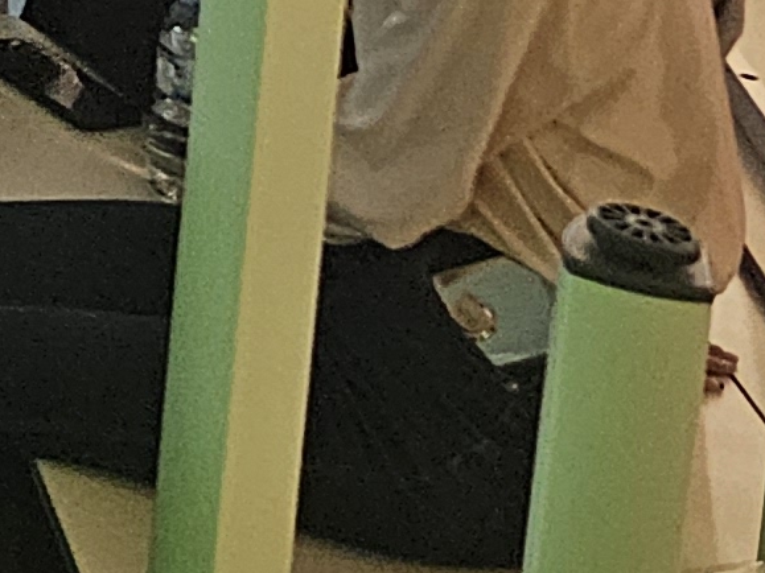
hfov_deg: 9.0
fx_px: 3513
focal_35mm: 159
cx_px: -1800
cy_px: -1283
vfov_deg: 7.8
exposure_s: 1/120
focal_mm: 6.3
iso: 250
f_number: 1.7
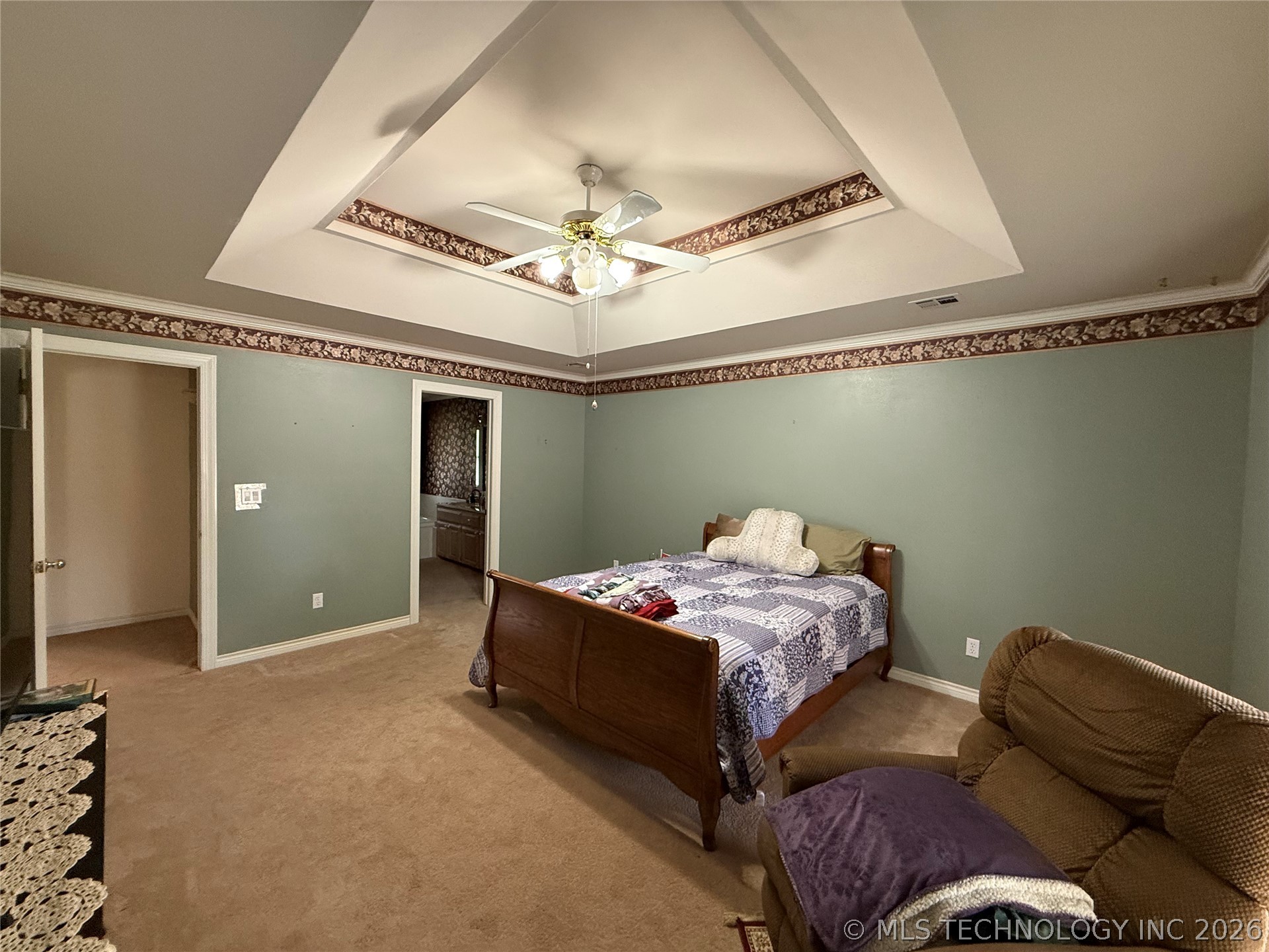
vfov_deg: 85.7
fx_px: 513
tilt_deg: -1.6
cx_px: 634
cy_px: 476
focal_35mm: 14
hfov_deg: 102.1
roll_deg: -2.0
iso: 500
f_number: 2.2
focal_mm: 2.22
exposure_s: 1/60
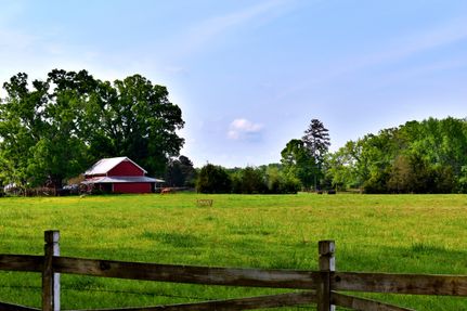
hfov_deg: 28.1
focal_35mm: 72
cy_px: 156
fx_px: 934
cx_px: 234
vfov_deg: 18.9
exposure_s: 1/250
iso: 100
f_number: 8
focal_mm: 48
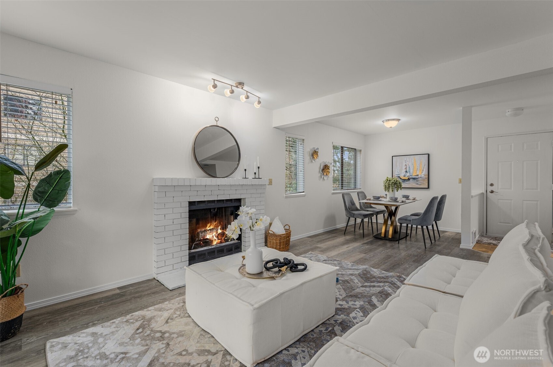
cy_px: 184
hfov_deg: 96.8
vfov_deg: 73.6
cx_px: 276
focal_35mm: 16
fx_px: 246
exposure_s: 1/8
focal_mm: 16
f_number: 7.1
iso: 320
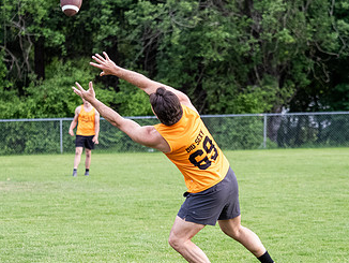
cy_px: 132
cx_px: 210
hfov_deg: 6.8
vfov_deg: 5.1
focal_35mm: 293
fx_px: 2956
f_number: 2.8
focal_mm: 79
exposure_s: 1/1600
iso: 1250
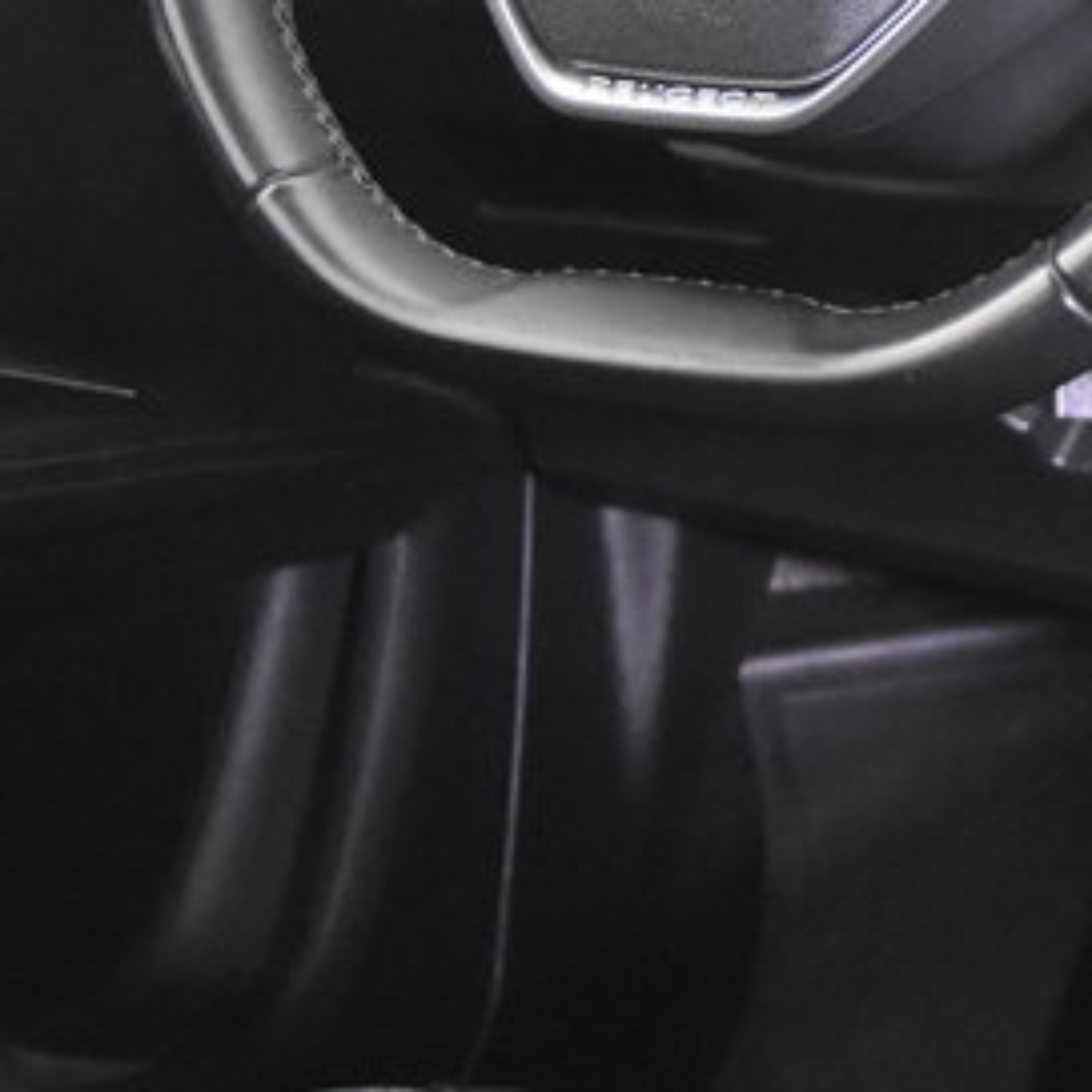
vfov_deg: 13.8
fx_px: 4461
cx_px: 1253
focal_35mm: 125
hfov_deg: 13.6
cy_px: 151
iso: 8000
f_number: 3.2
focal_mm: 26
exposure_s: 1/40
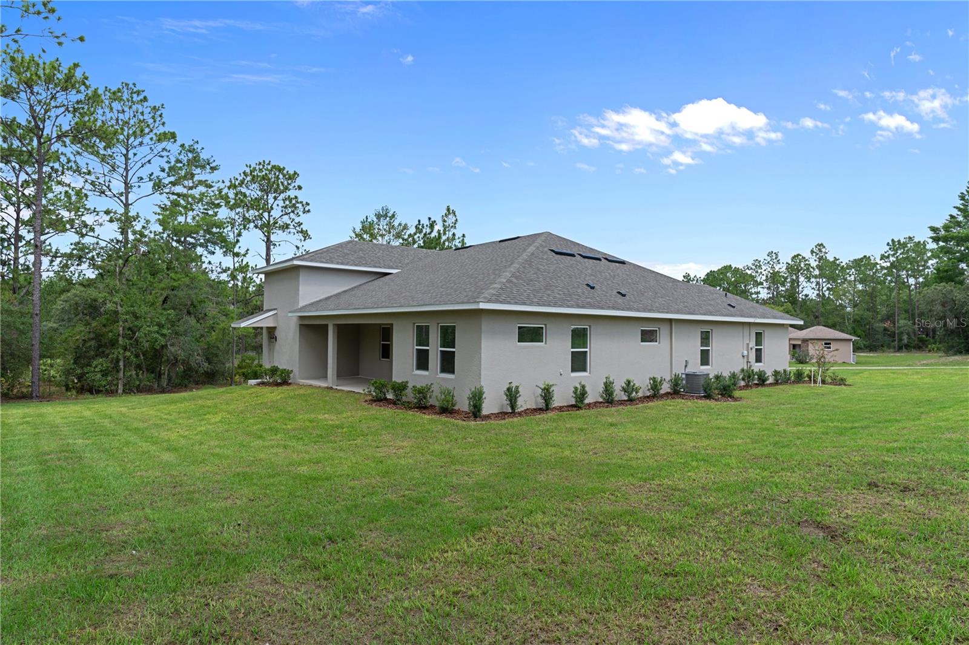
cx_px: 484
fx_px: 525
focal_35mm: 20
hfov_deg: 85.4
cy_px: 322
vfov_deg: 63.2
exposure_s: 1/320
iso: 320
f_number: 8
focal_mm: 13
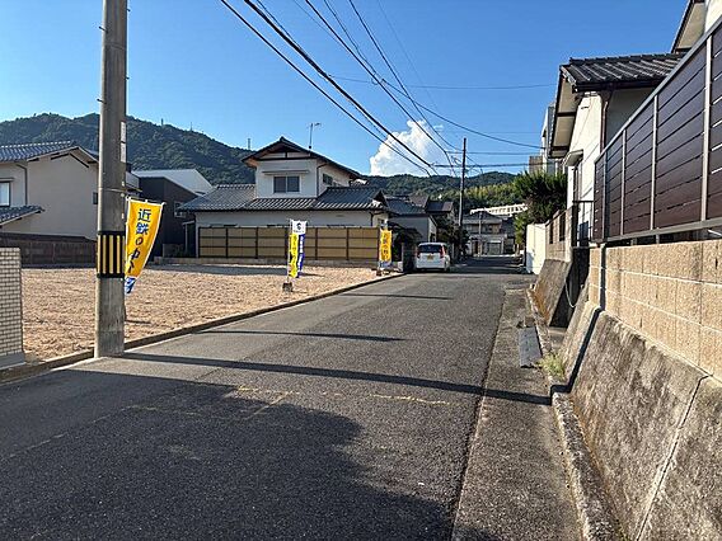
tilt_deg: -3.6
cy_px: 270
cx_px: 361
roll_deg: -0.6
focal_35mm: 26
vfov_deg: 53.1
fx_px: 542
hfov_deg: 67.3
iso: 50
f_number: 1.6
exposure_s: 1/2513
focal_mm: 5.96
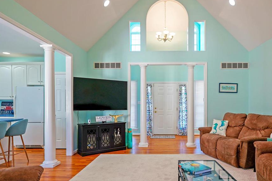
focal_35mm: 25
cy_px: 107
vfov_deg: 51.0
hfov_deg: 70.8
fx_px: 189
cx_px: 163
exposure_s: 1/40
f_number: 3.2
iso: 100
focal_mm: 10
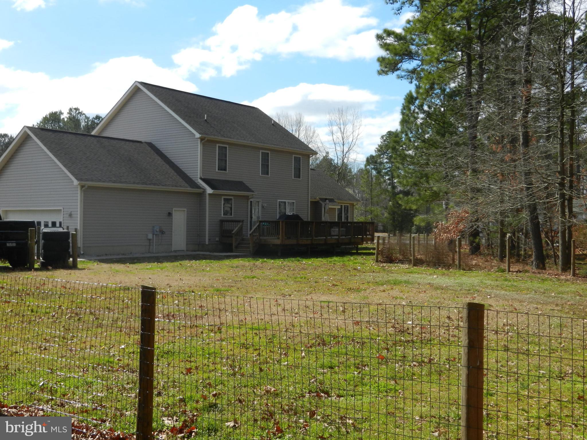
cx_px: 294
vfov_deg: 37.7
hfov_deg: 49.0
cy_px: 220
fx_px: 644
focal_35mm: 38
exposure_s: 1/1250
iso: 160
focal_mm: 6.9
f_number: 4
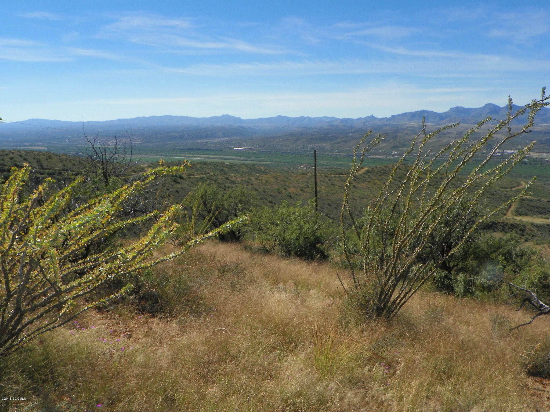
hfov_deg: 56.8
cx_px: 275
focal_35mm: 32
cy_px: 206
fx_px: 508
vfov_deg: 44.2
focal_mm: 5.7
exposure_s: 1/640
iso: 64
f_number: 5.6
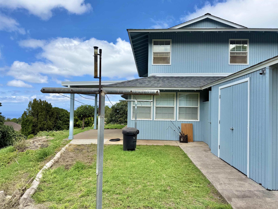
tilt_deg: +1.9
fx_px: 193
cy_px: 104
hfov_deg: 71.6
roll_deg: -0.7
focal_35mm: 24
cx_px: 139
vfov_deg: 56.8
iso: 80
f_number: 1.78
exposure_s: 1/4405
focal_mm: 6.76
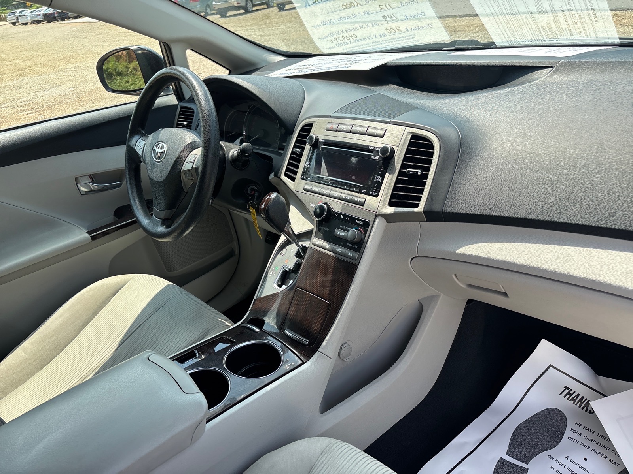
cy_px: 237
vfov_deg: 53.1
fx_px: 475
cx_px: 316
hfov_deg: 67.3
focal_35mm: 26
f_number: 1.6
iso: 50
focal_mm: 5.96
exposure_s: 1/396
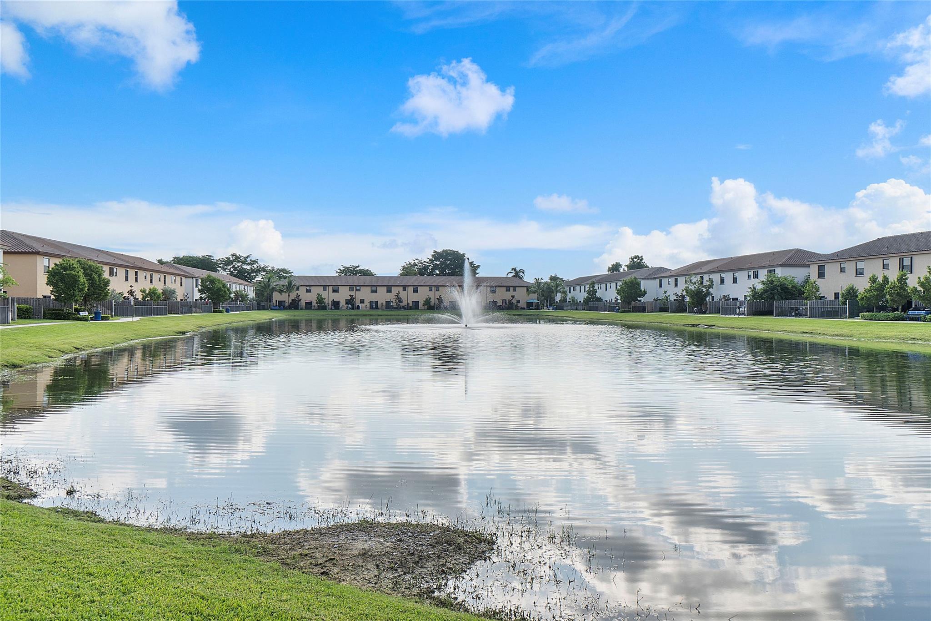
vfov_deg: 47.9
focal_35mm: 27
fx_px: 698
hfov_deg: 67.4
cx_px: 466
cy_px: 310
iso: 160
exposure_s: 1/400
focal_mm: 18
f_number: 9
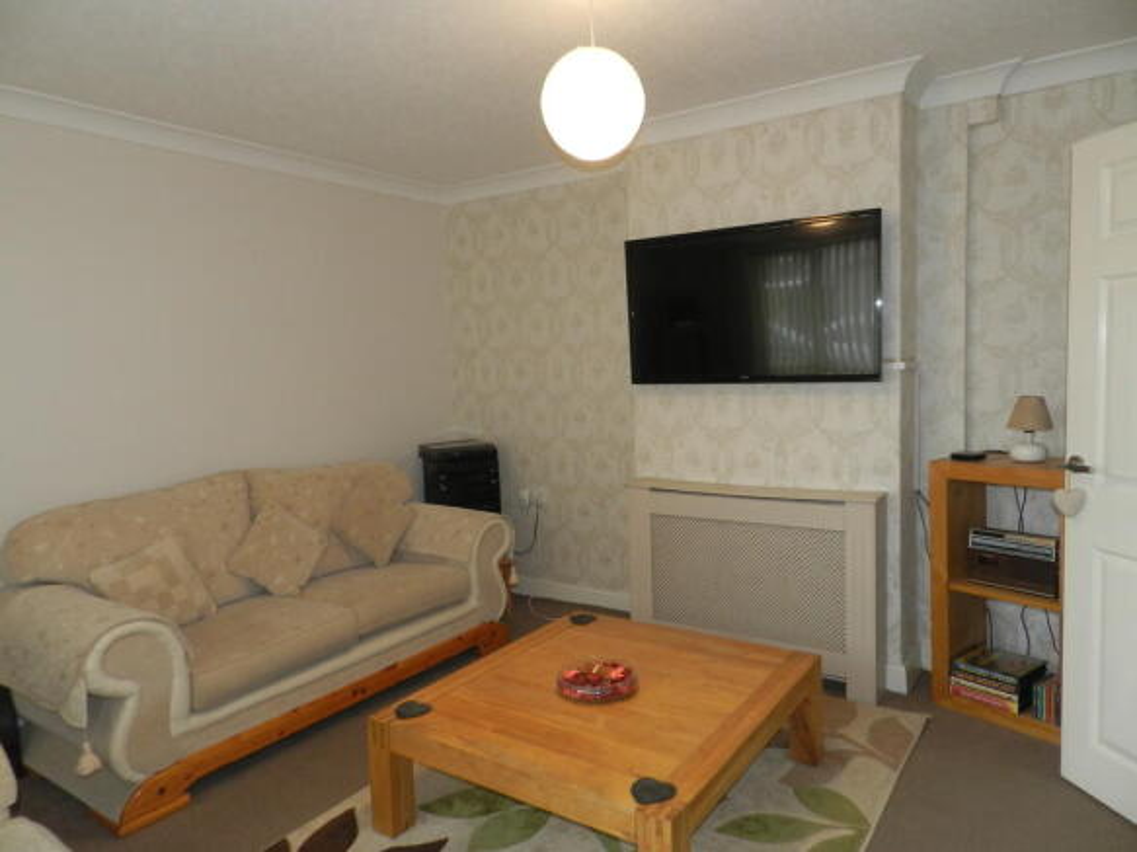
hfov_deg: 73.9
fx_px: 755
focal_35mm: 23
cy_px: 426
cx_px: 568
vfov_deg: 58.9
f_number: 3.4
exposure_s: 1/30
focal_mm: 4
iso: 200
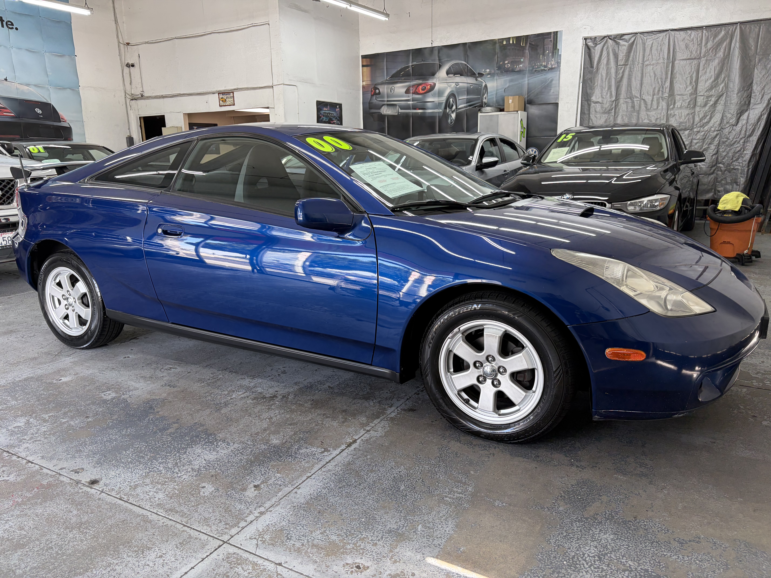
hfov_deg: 67.3
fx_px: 579
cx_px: 386
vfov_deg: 53.1
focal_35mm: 26
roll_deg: +1.1
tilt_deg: -13.1
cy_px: 289
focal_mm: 5.96
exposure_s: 1/60
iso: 64
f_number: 1.6
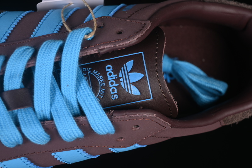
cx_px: 126
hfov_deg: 27.0
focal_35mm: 75
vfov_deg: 18.2
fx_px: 525
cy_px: 84
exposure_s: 1/60
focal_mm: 50
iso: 160
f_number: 6.3
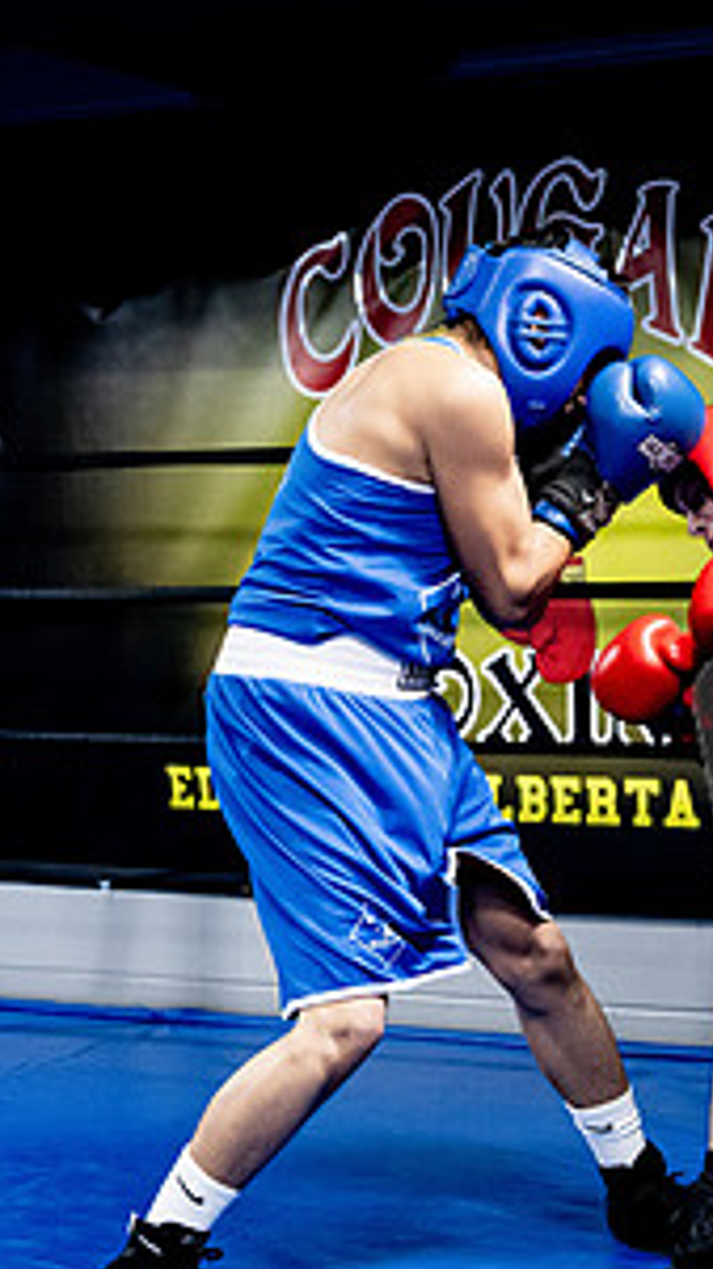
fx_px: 2895
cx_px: 484
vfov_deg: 24.7
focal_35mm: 86
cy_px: 669
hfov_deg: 14.0
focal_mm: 36
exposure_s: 1/1000
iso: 8000
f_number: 2.8
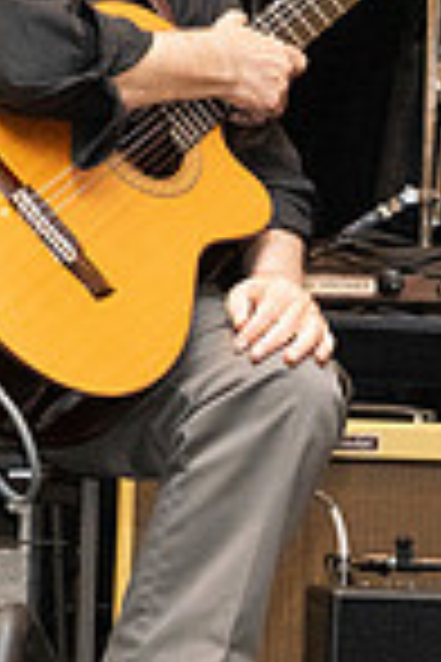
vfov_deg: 6.9
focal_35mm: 297
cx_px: 864
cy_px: 345
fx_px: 5457
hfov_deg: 4.6
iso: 6400
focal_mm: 75
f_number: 6.3
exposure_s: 1/200
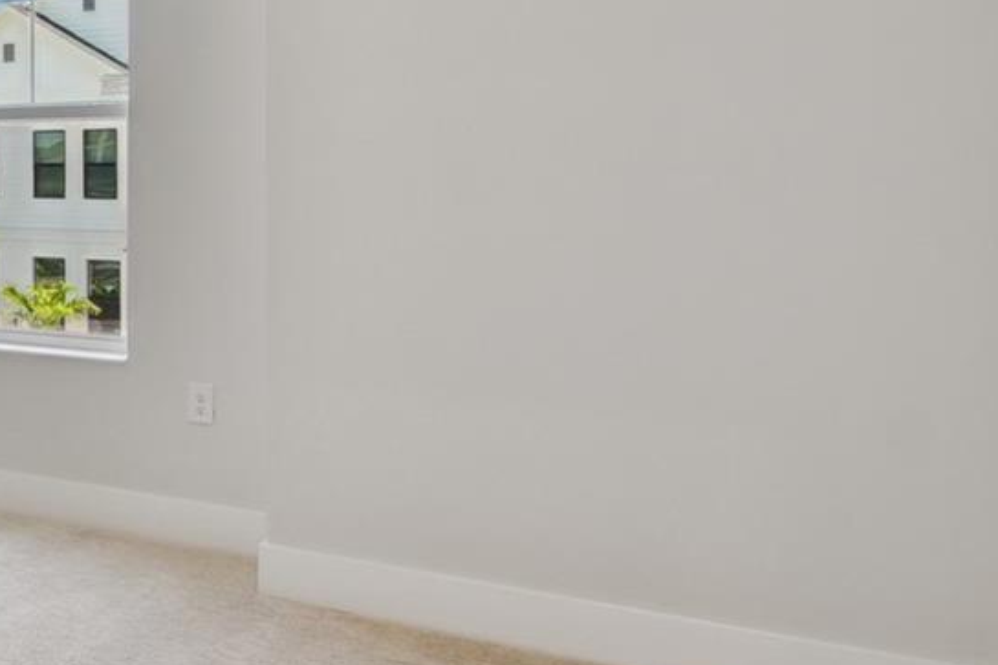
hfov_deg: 35.9
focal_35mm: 44
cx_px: -168
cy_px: 200
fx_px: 1219
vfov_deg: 30.2
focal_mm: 10
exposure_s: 1/60
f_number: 7.1
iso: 100
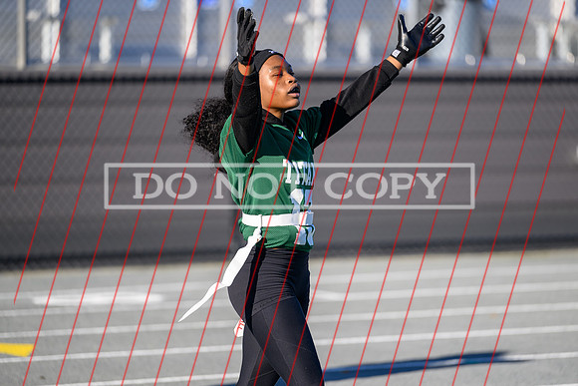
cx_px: 296
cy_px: 204
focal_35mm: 213
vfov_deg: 6.5
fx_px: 3422
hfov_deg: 9.7
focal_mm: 200
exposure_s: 1/1250
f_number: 2.8
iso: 140
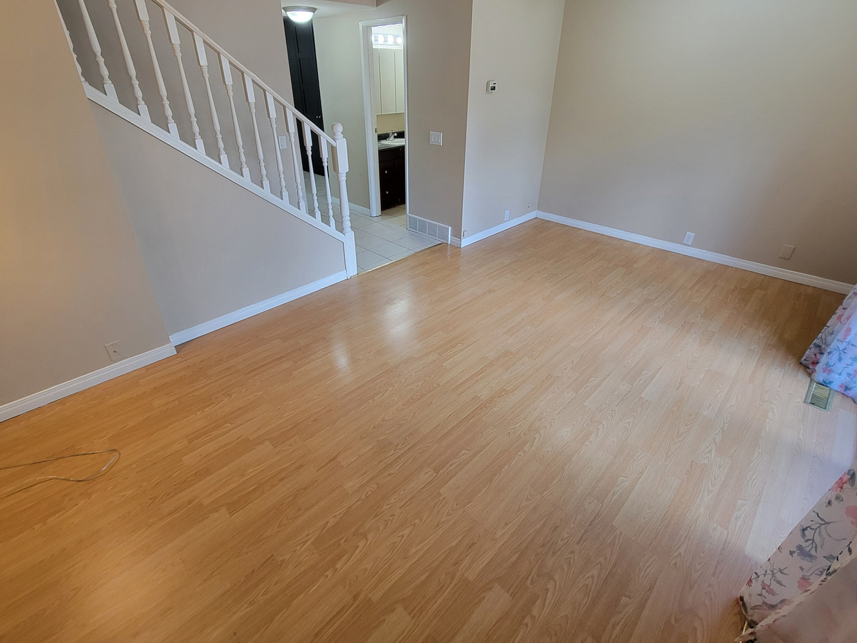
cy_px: 283
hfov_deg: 98.1
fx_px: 371
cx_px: 415
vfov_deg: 81.4
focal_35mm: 15
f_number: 2.2
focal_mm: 2.2
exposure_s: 1/60
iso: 160
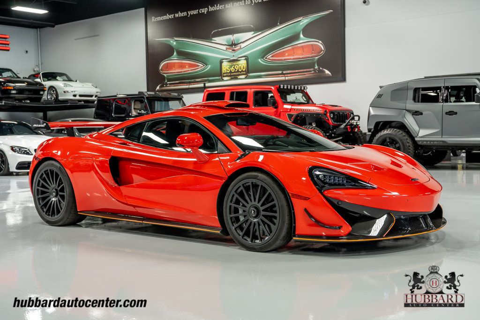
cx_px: 240
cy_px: 160
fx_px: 627
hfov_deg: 41.9
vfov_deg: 28.7
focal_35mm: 47
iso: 800
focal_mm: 47
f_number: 5
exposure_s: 1/60
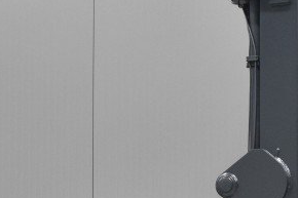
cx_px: 290
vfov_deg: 9.0
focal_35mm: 149
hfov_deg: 13.6
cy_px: 285
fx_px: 1233
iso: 2000
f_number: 5.6
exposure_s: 1/40
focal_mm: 24
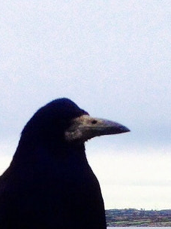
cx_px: 33
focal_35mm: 184
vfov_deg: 10.4
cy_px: 342
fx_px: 1212
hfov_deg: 8.1
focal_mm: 4.28
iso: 50
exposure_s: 1/690
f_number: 2.4
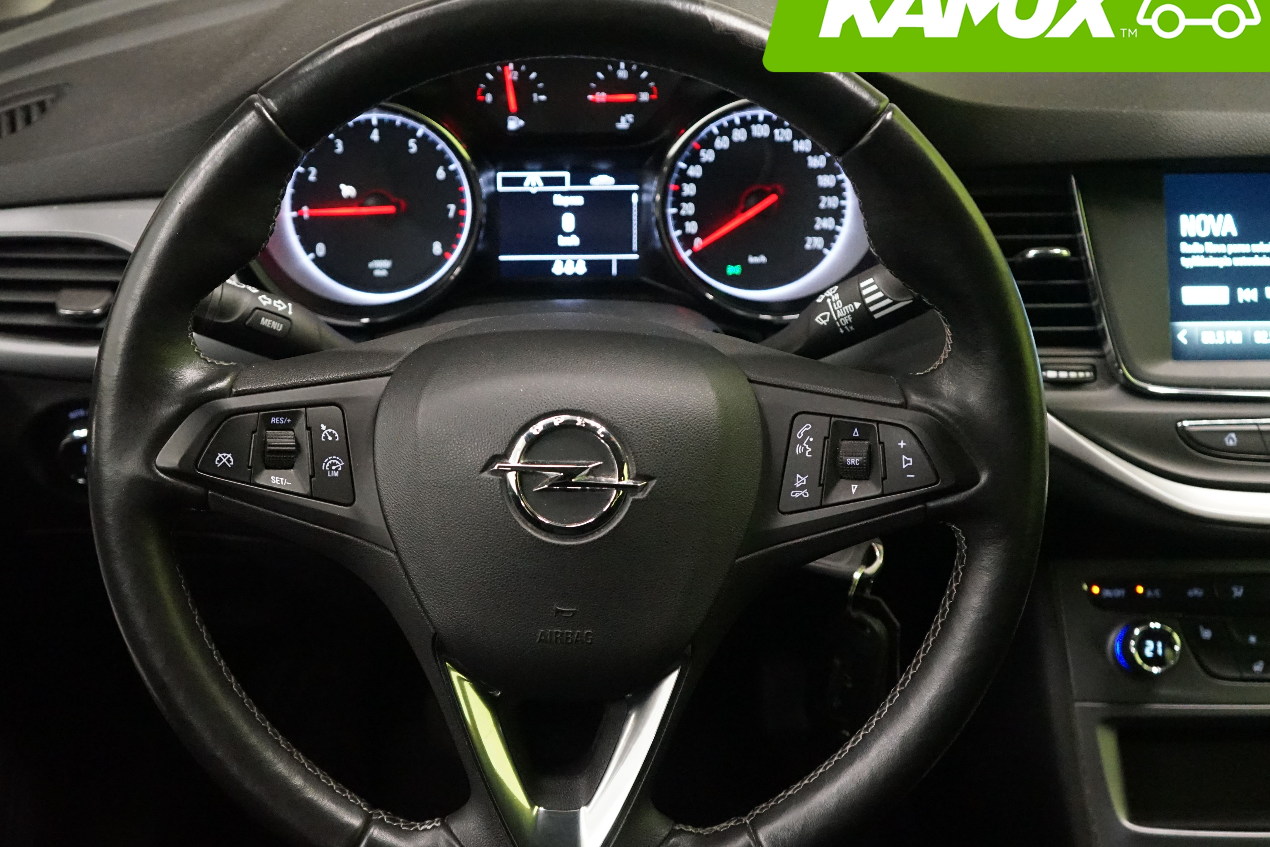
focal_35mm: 46
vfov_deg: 29.2
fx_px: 1623
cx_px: 564
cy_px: 412
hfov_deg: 42.7
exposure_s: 1/60
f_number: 4
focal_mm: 37
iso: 6400
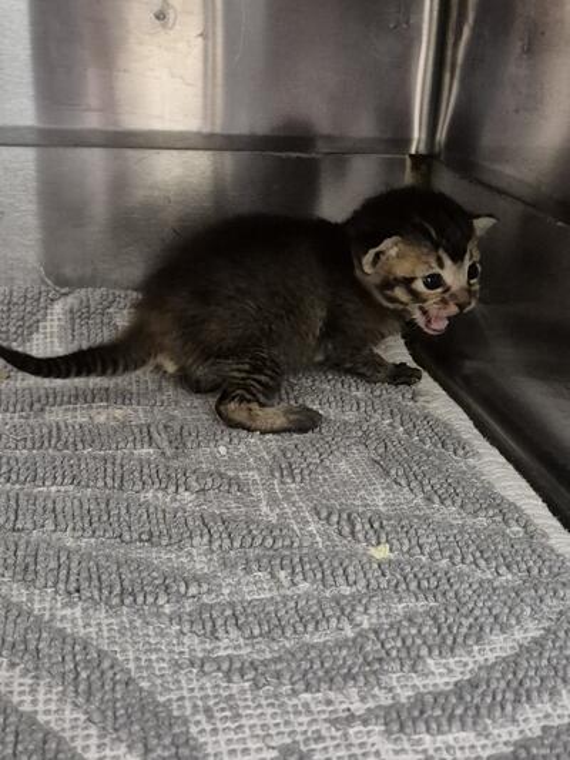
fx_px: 505
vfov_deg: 73.9
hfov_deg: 58.9
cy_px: 380
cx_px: 285
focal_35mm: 23
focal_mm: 5.4
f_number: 1.8
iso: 1600
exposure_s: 1/50
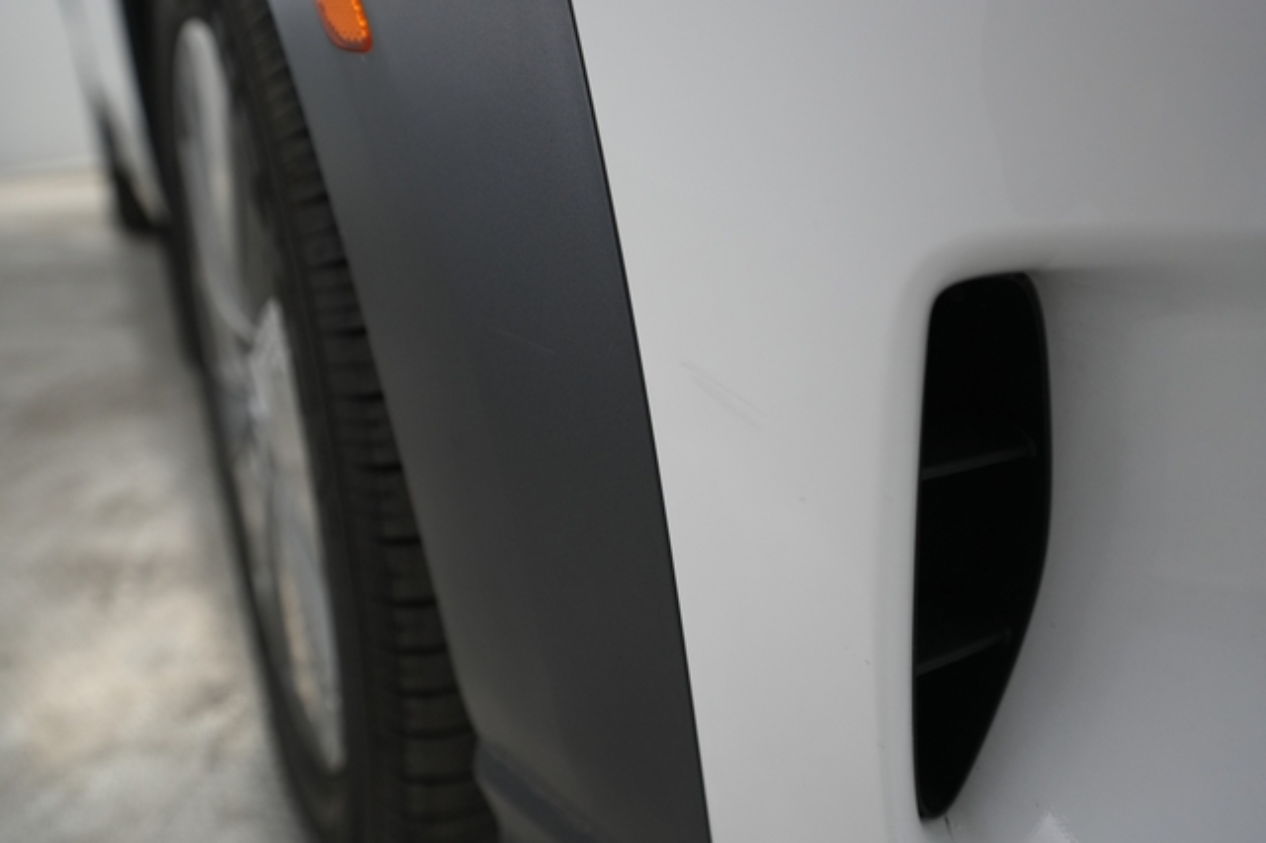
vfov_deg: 46.4
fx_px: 984
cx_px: 633
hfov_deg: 65.5
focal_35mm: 28
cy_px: 422
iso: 1600
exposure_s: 1/125
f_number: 4.5
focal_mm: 28
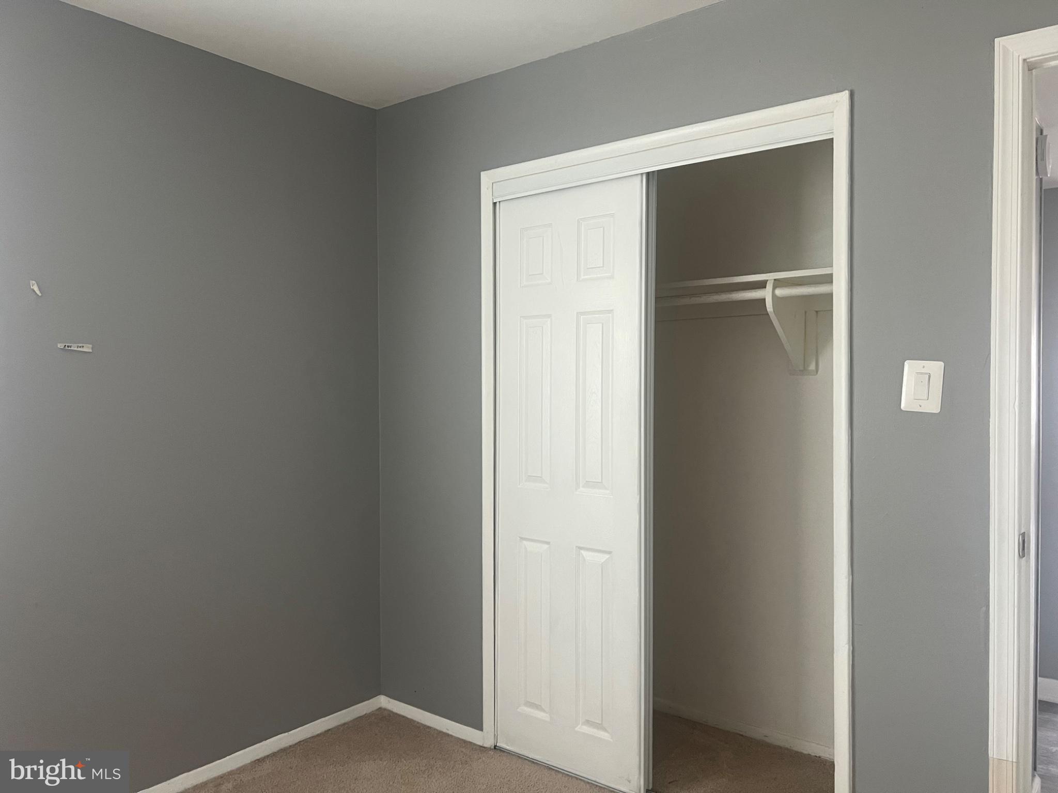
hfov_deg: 67.3
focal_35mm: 26
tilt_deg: -1.2
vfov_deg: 53.1
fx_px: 795
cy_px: 396
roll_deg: -0.6
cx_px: 529
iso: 200
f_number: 1.5
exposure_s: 1/60
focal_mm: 5.7
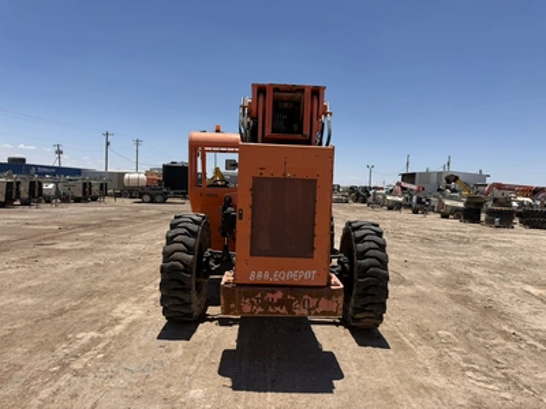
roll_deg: -3.0
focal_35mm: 24
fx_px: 379
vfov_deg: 56.8
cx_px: 273
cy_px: 204
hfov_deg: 71.6
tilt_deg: -2.0
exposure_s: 1/7353
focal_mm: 6.76
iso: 80
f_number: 1.78
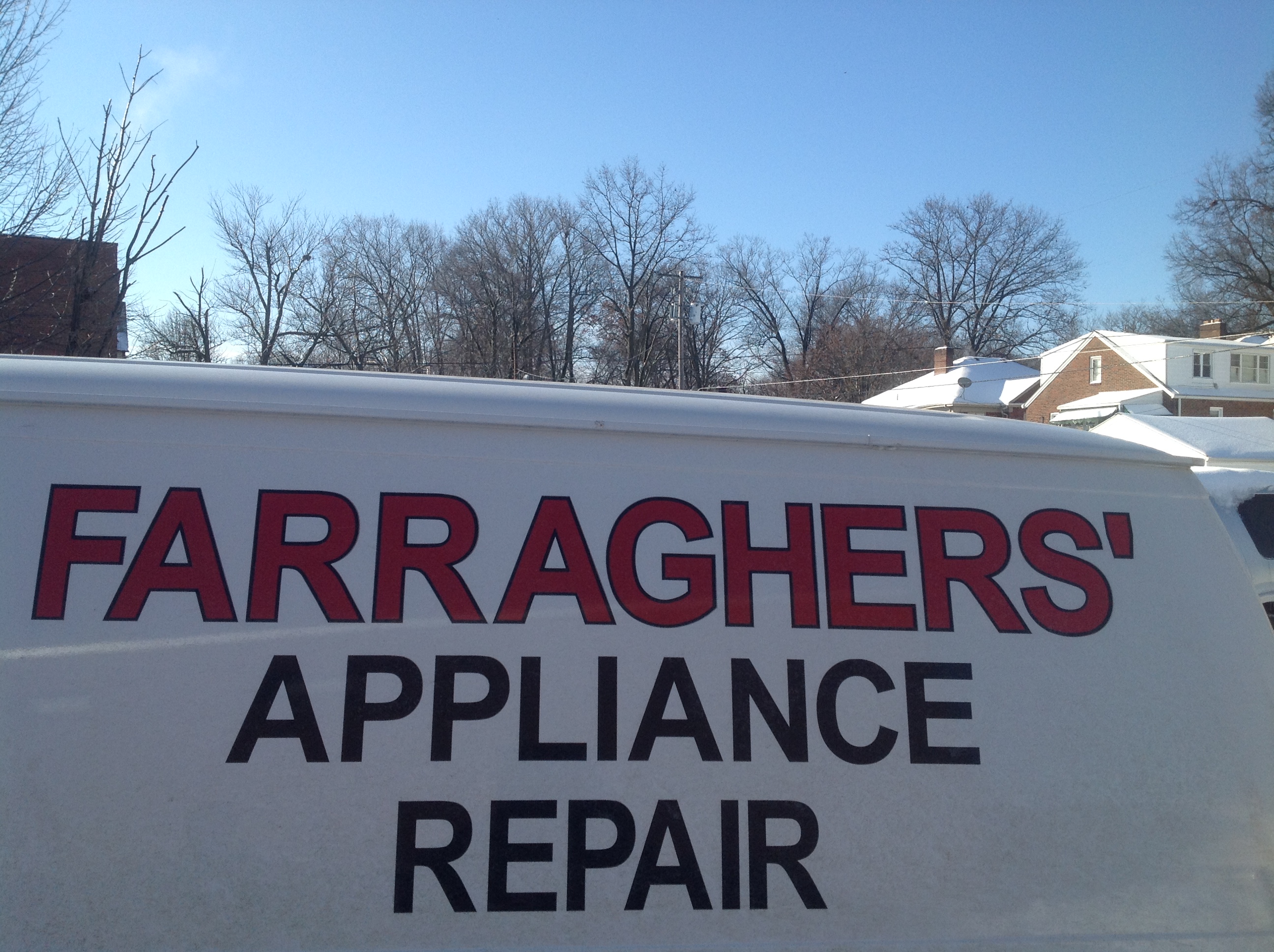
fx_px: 1286
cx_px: 637
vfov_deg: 40.6
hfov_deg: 52.7
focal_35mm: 35
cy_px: 476
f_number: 2.4
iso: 50
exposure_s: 1/1513
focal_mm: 4.28
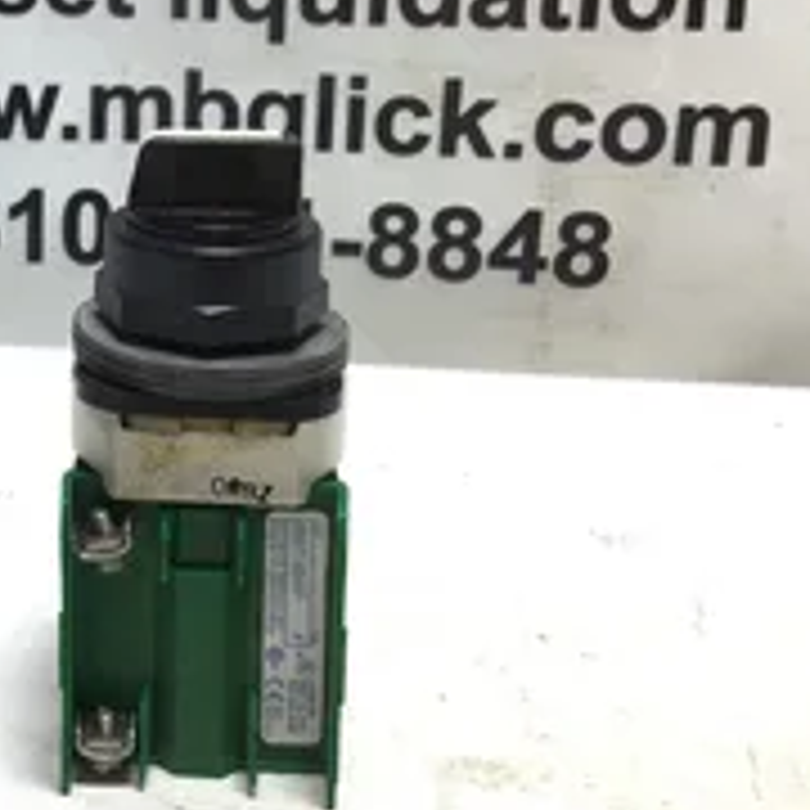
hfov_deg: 27.0
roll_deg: +1.0
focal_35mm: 61
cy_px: 243
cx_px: 50
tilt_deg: -15.6
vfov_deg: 27.9
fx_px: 1615
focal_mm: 3.3
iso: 32
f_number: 2.4
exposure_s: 1/120
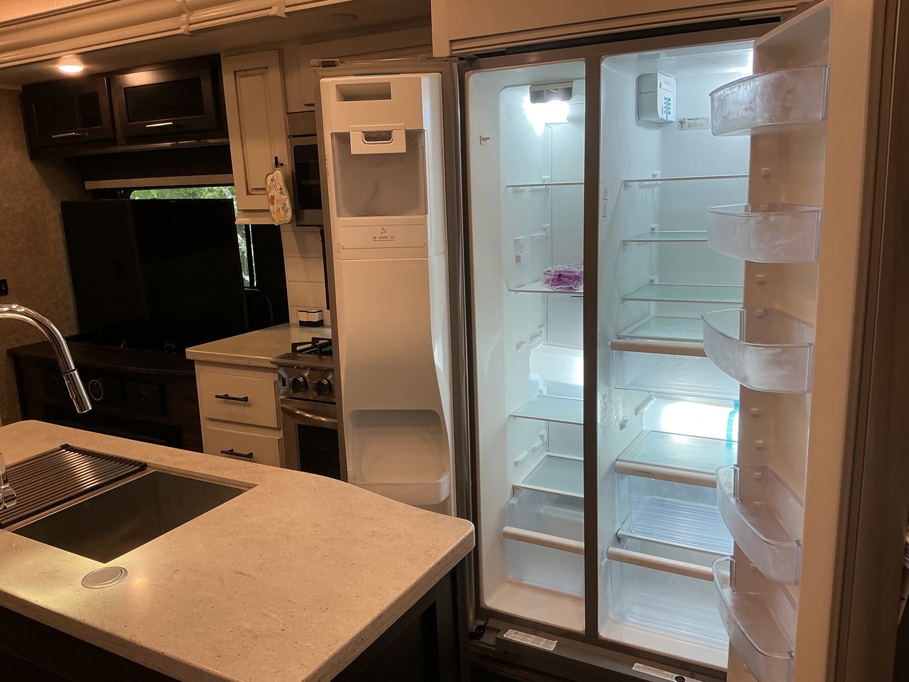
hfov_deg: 61.7
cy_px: 341
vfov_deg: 48.2
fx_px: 762
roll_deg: +1.5
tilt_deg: -14.6
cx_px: 454
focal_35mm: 29
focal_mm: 3
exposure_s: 1/60
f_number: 1.8
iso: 40
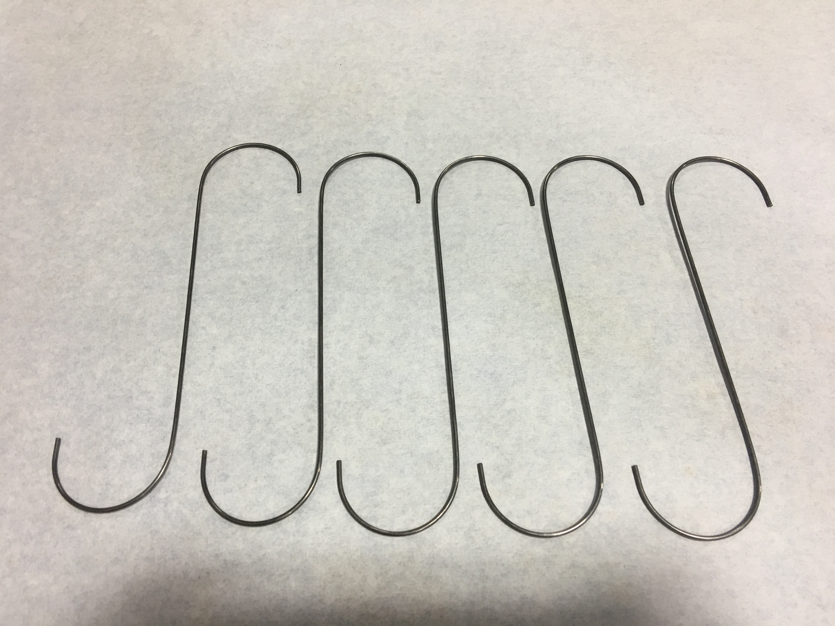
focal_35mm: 29
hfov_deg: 61.7
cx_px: 418
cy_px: 313
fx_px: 700
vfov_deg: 48.2
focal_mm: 4.15
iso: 25
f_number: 2.2
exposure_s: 1/15
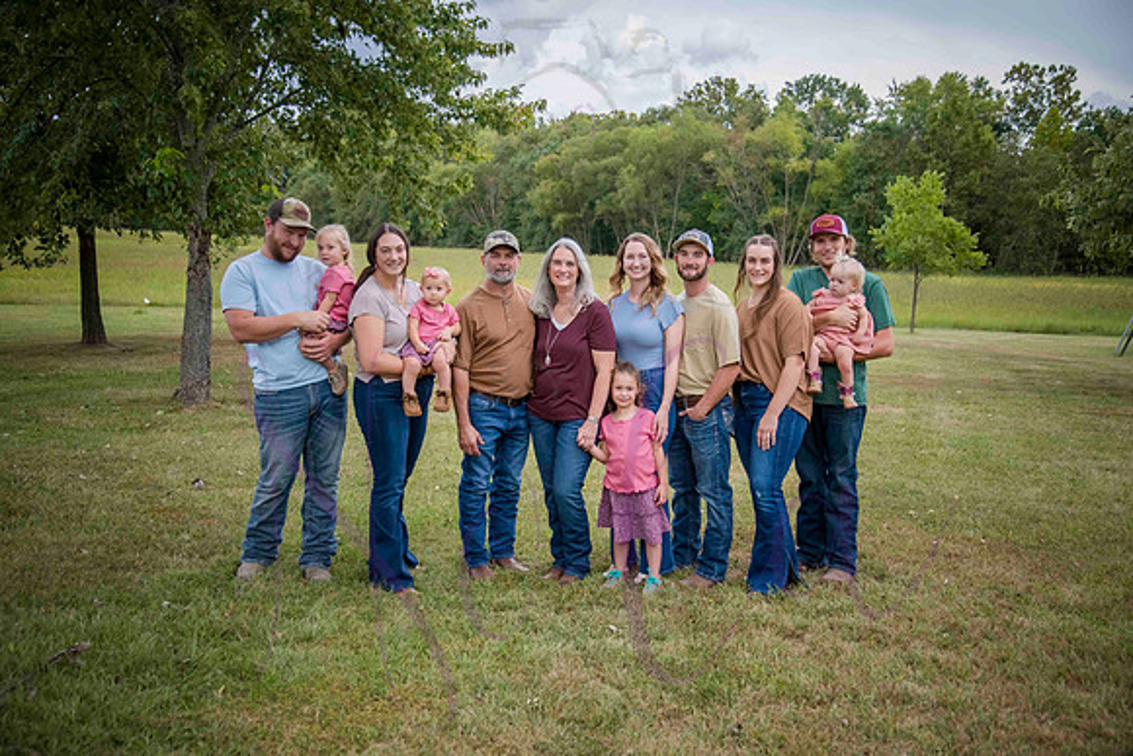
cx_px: 566
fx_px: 1196
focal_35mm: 38
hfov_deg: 50.7
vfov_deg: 35.1
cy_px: 378
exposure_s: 1/500
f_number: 4.5
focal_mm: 38
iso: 400
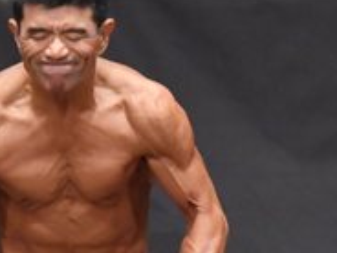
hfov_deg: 1.9
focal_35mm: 1032
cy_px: 301
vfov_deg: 1.4
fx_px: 10047
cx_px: 87
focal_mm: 170
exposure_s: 1/400
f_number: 5.6
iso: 6400
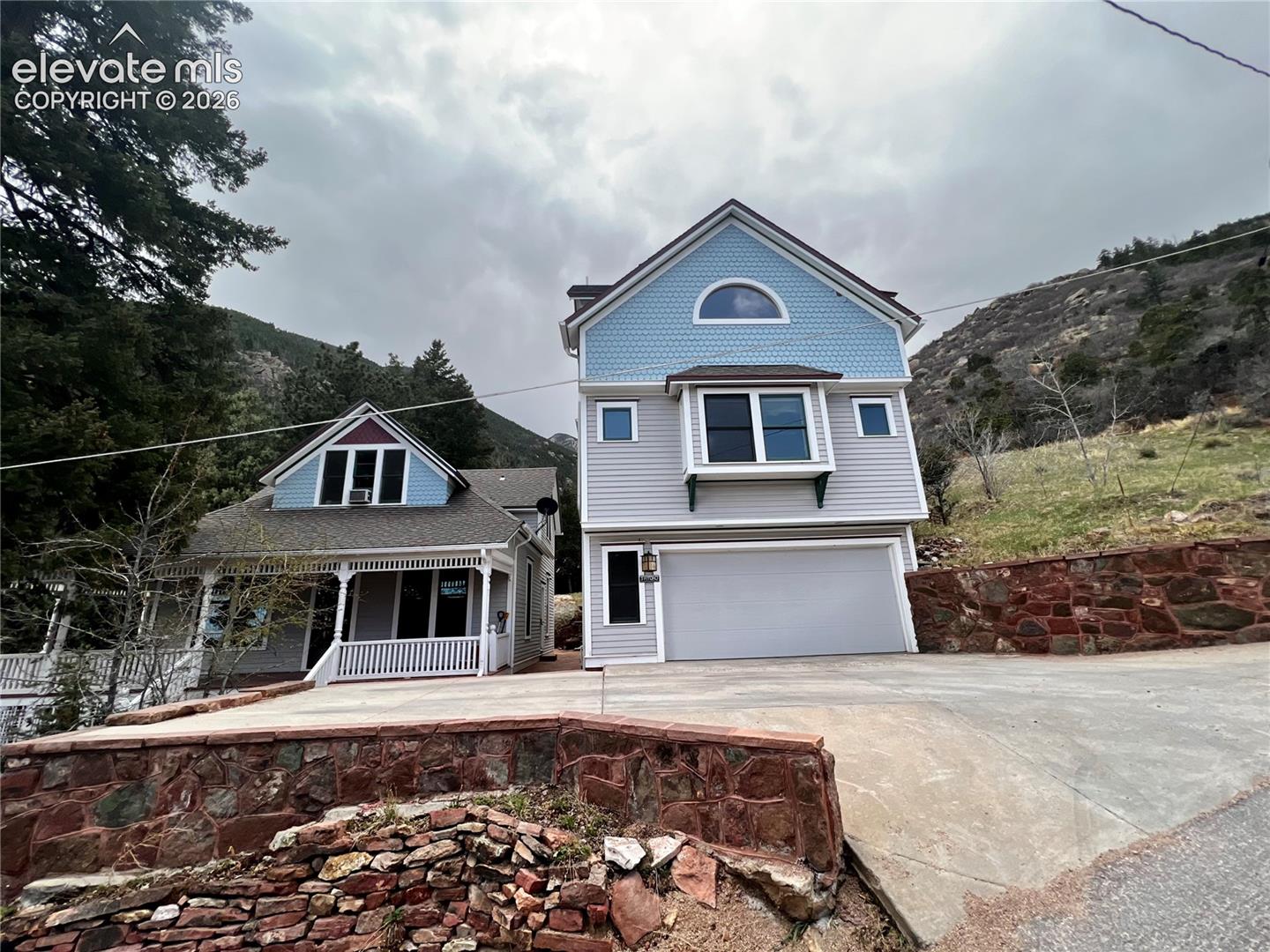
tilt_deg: +15.1
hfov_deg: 106.2
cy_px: 476
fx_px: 477
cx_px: 635
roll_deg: +2.5
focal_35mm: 13
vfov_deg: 89.9
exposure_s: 1/469
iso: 32
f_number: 1.8
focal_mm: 1.57
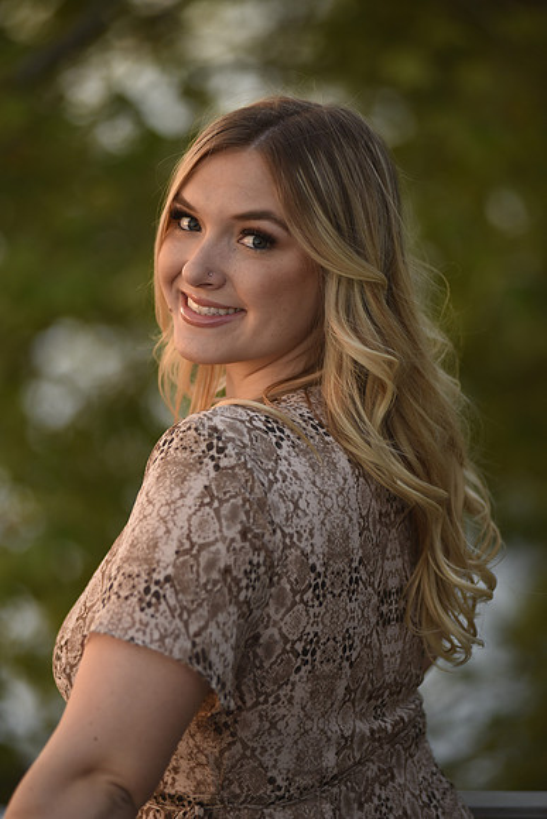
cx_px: 274
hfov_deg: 10.2
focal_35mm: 135
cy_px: 410
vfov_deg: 15.2
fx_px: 3075
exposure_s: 1/200
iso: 800
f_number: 2.8
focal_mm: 135
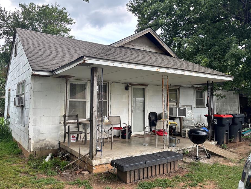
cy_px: 86
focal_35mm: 29
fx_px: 210
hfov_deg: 61.6
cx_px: 126
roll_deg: -0.5
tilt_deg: +3.2
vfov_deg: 48.2
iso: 50
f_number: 1.6
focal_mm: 5.96
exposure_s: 1/341
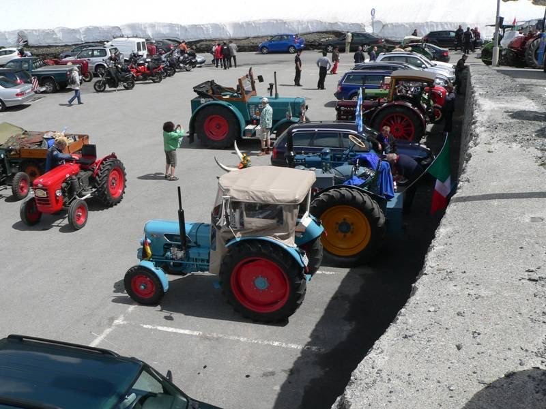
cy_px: 204
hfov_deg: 46.8
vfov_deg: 36.0
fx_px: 631
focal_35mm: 40
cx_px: 273
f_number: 5.6
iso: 80
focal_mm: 6.7
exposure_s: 1/500
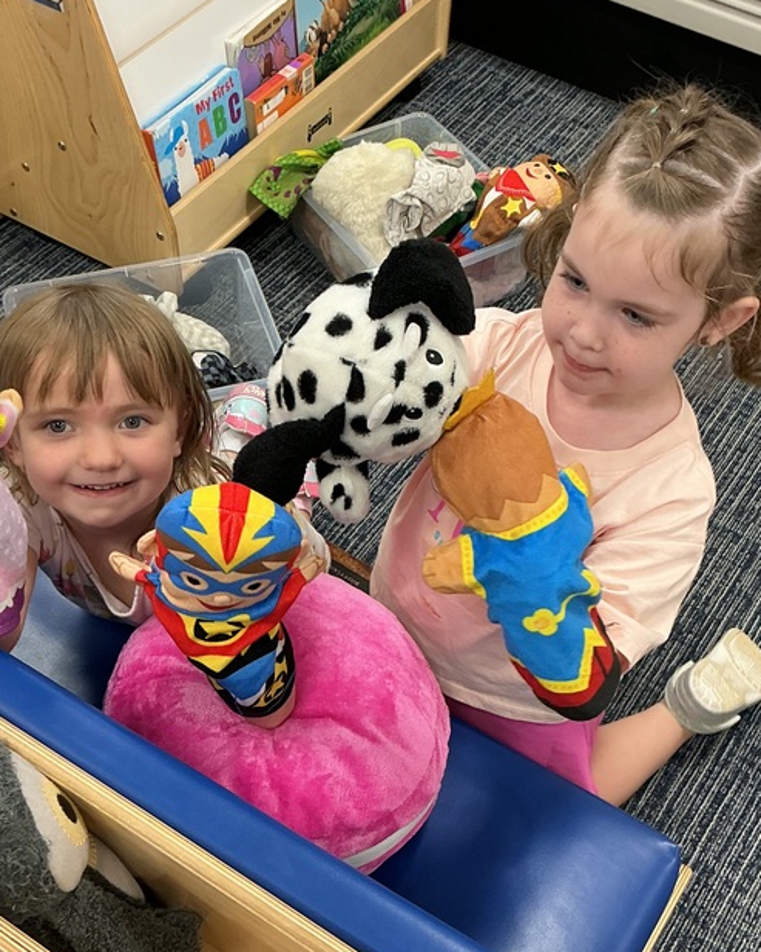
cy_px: 549
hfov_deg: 32.1
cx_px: 370
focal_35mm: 47
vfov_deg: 39.5
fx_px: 1324
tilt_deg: -52.0
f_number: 1.8
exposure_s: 1/60
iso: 80
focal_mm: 3
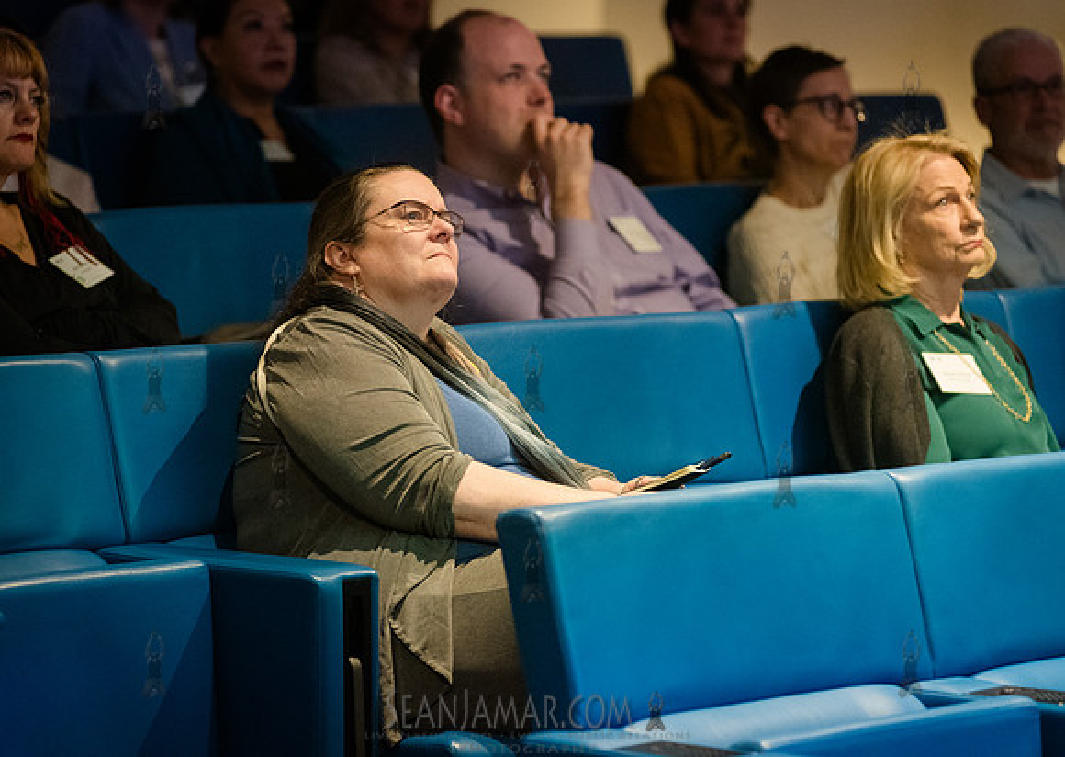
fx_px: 5285
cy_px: 347
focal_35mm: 175
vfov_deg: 8.2
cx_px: 451
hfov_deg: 11.5
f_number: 3.5
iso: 6400
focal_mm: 155
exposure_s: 1/160
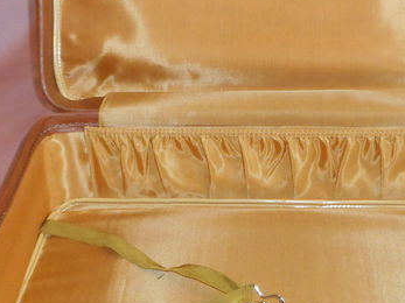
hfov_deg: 27.0
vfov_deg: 20.4
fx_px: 842
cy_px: 121
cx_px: 243
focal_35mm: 72
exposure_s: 1/25
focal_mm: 4.5
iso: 360
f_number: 3.7
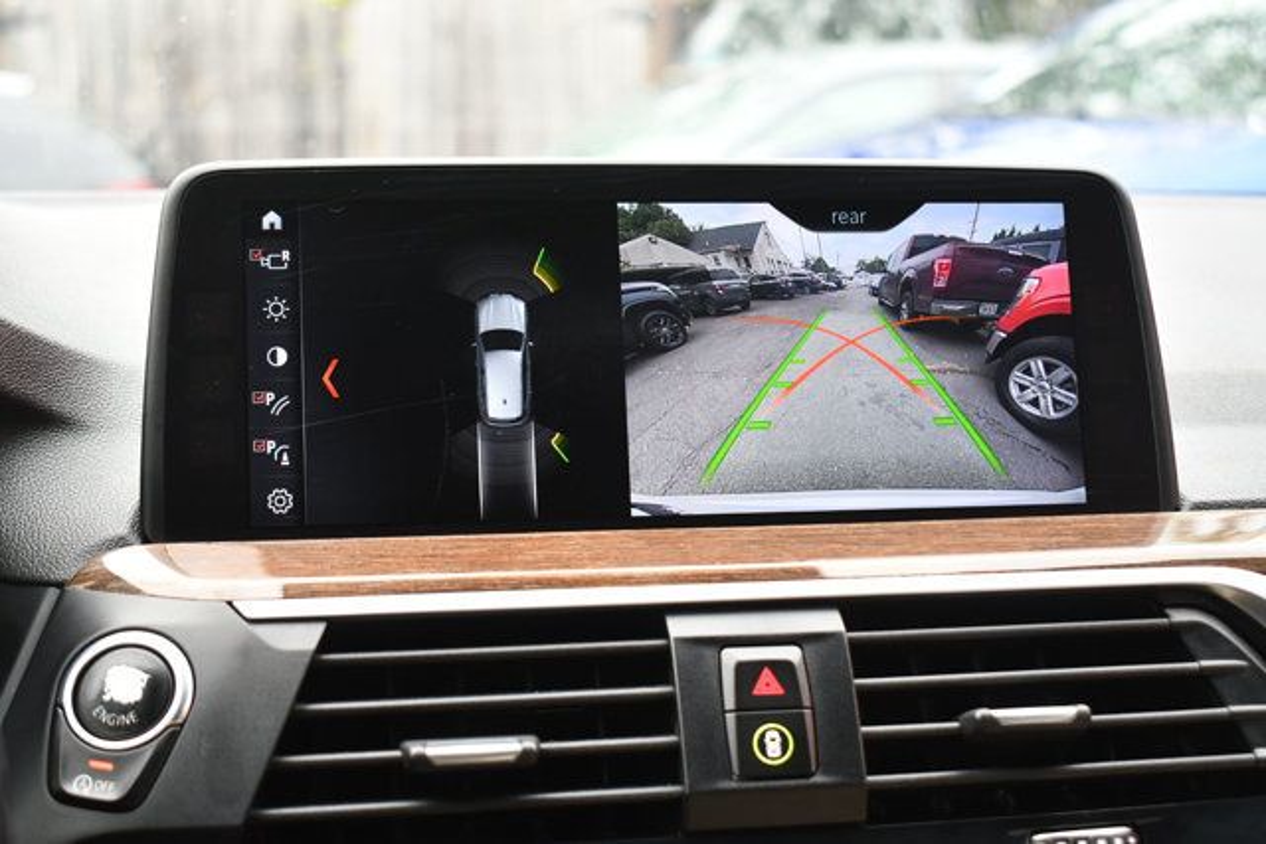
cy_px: 422
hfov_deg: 35.0
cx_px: 633
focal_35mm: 57
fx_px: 2005
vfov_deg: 23.8
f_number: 4.8
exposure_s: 1/200
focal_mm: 38
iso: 800
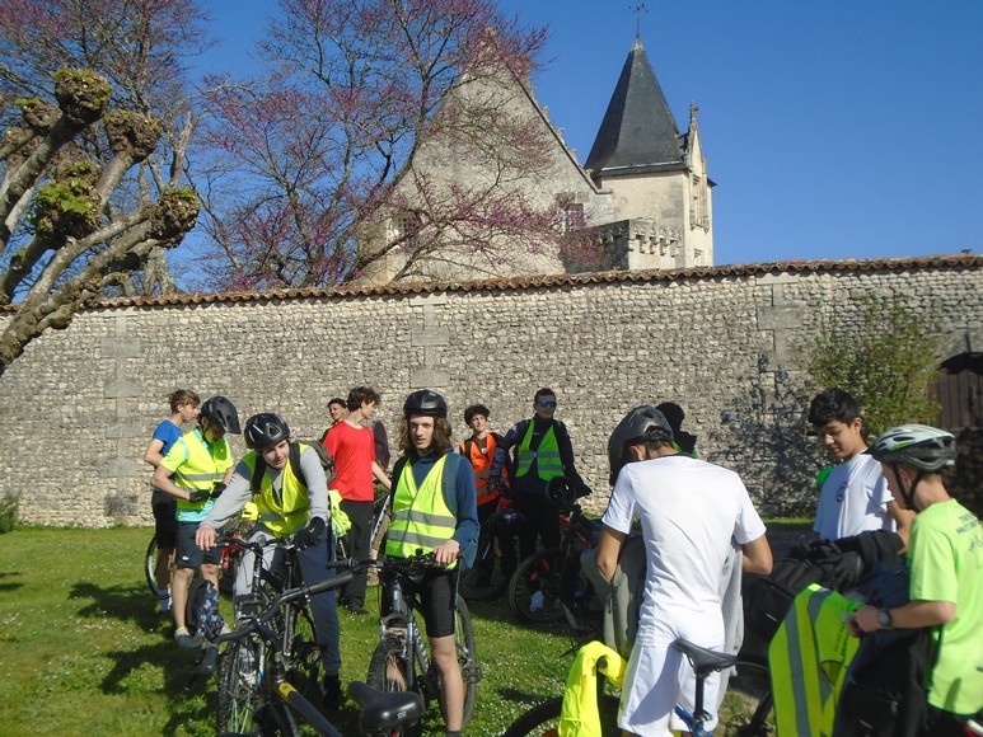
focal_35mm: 42
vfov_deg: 34.4
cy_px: 368
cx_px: 492
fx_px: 1193
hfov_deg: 44.8
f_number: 10.3
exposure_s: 1/160
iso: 100
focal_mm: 7.4
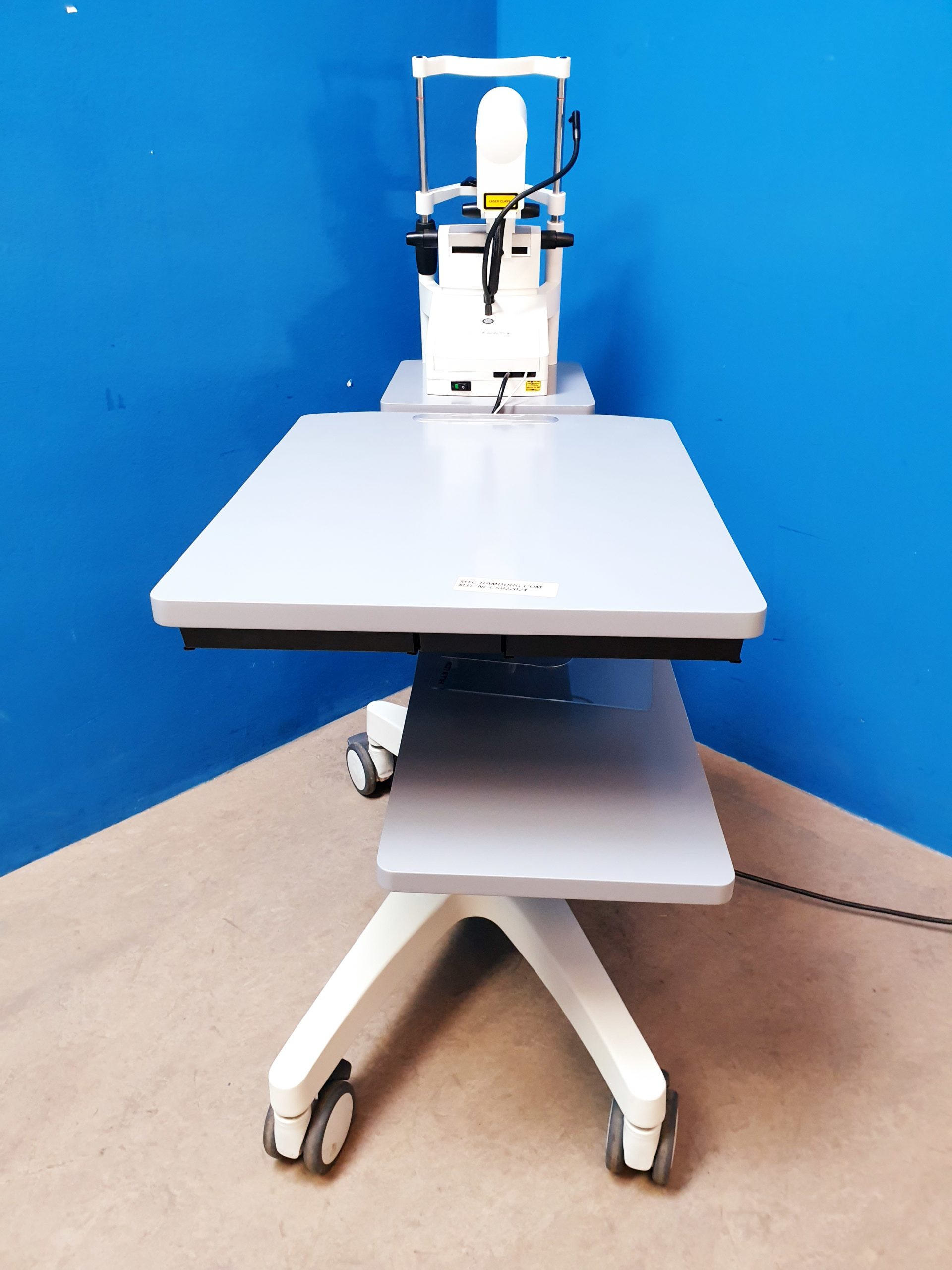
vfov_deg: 67.3
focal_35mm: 26
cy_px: 635
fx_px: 953
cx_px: 476
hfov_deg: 53.1
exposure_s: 1/50
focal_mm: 4.3
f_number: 2.4
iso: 400
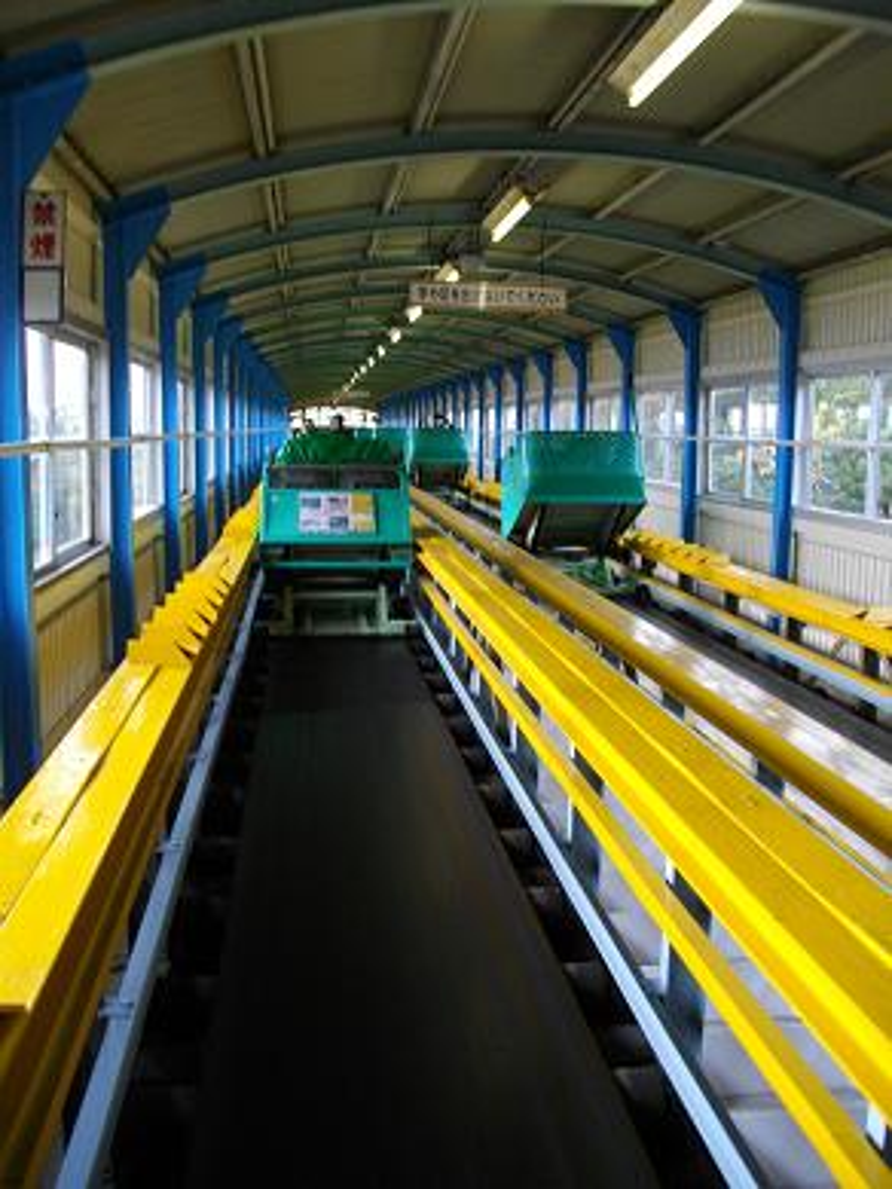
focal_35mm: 32
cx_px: 446
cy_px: 594
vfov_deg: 56.8
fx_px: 1099
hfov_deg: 44.2
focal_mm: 5.7
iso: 200
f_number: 2.9
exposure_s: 1/100
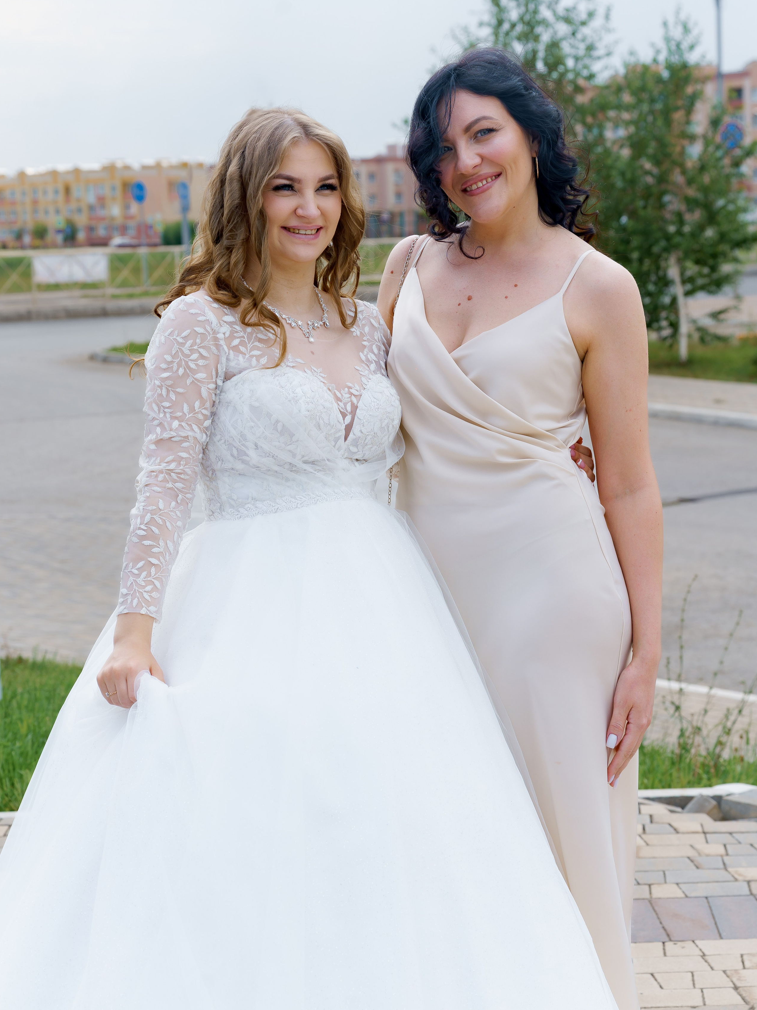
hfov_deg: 19.9
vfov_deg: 26.3
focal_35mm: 74
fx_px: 2158
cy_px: 463
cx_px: 377
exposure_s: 1/200
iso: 125
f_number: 6.3
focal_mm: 68
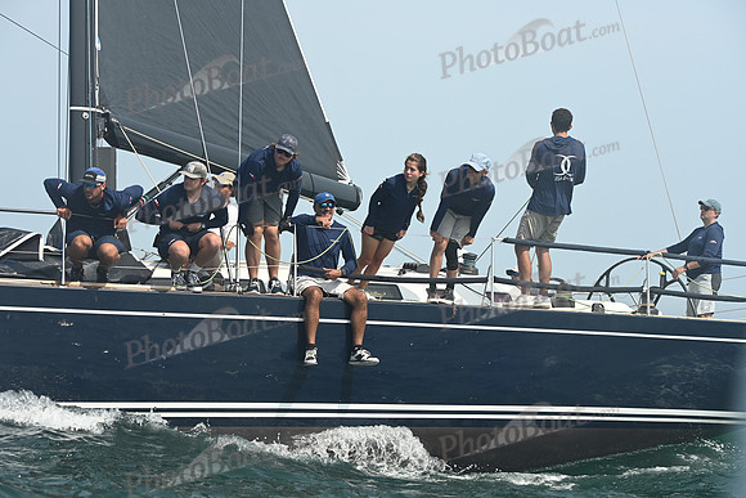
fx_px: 2073
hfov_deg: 20.4
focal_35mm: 100
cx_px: 373
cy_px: 249
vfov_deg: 13.7
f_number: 6.3
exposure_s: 1/1250
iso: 320
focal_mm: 100
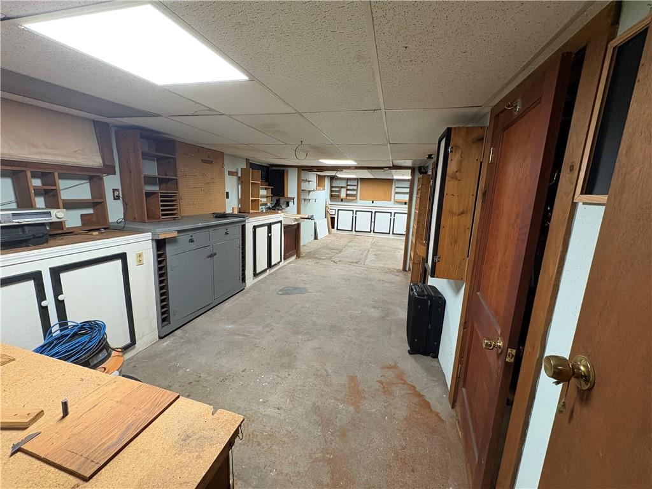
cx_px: 326
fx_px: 264
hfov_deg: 102.1
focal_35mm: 14
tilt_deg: -11.1
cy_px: 244
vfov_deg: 85.7
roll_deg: -1.6
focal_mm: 2.22
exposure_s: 1/60
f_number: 2.2
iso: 250
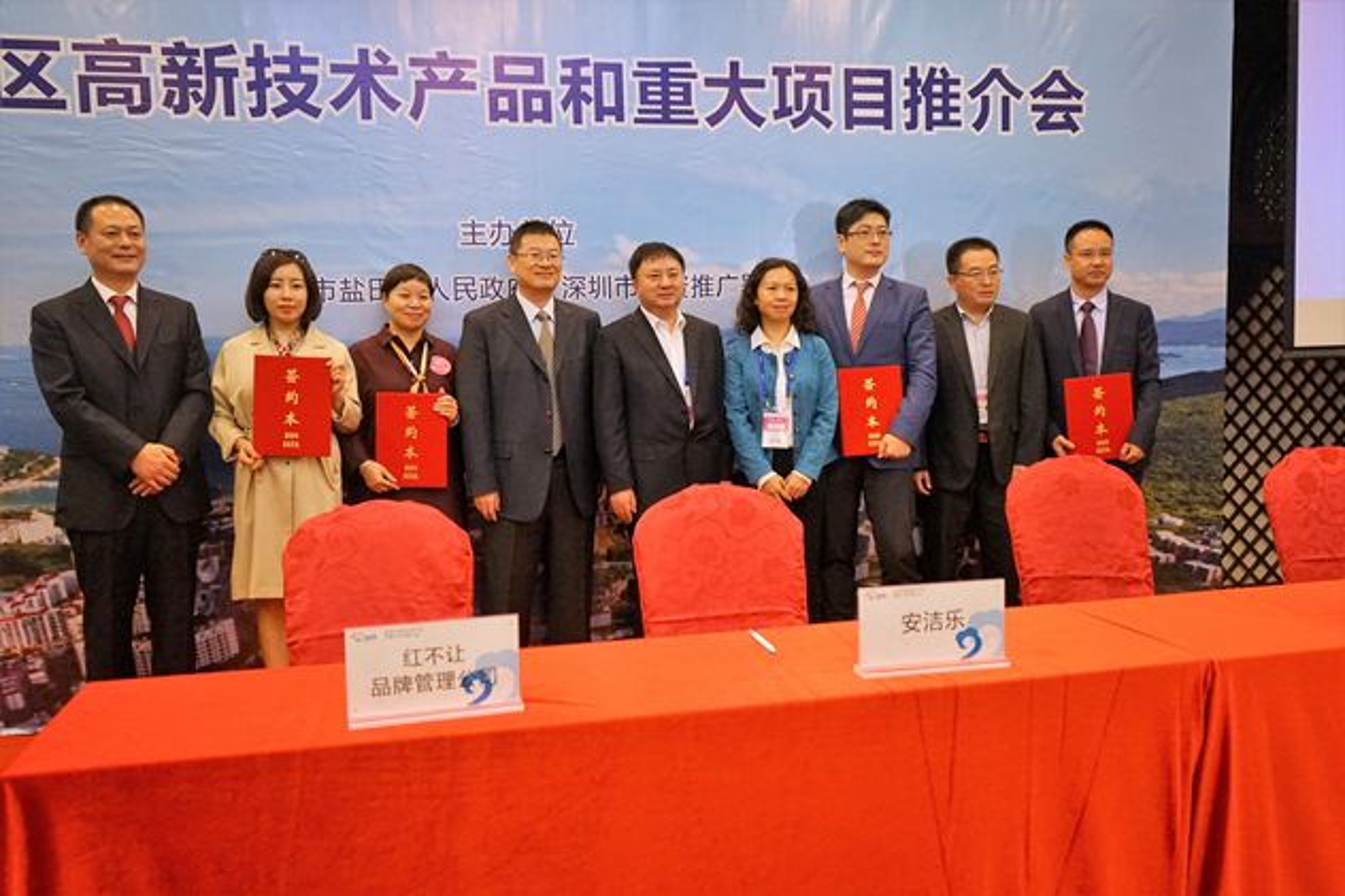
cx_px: 672
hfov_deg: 61.9
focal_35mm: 30
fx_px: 1120
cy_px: 448
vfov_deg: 43.6
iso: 3200
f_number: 3.5
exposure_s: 1/160
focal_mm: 30
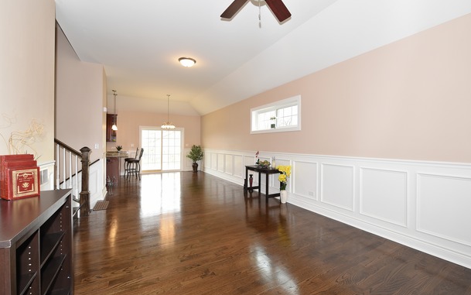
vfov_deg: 74.8
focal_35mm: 15
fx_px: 193
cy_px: 147
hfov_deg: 101.4
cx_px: 241
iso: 400
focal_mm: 14
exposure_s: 1/25
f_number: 8
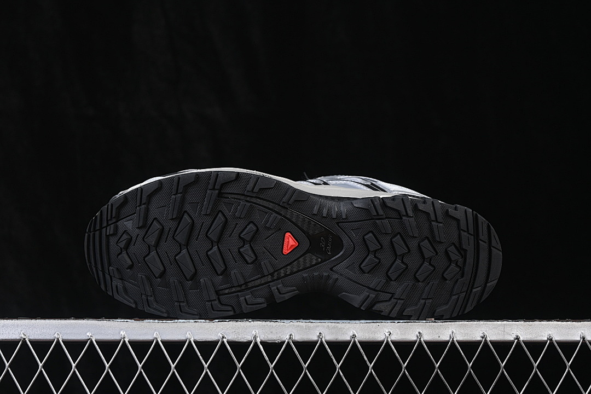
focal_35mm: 75
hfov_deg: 27.0
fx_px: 1231
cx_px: 296
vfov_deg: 18.2
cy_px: 197
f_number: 6.3
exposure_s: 1/60
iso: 160
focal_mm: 50
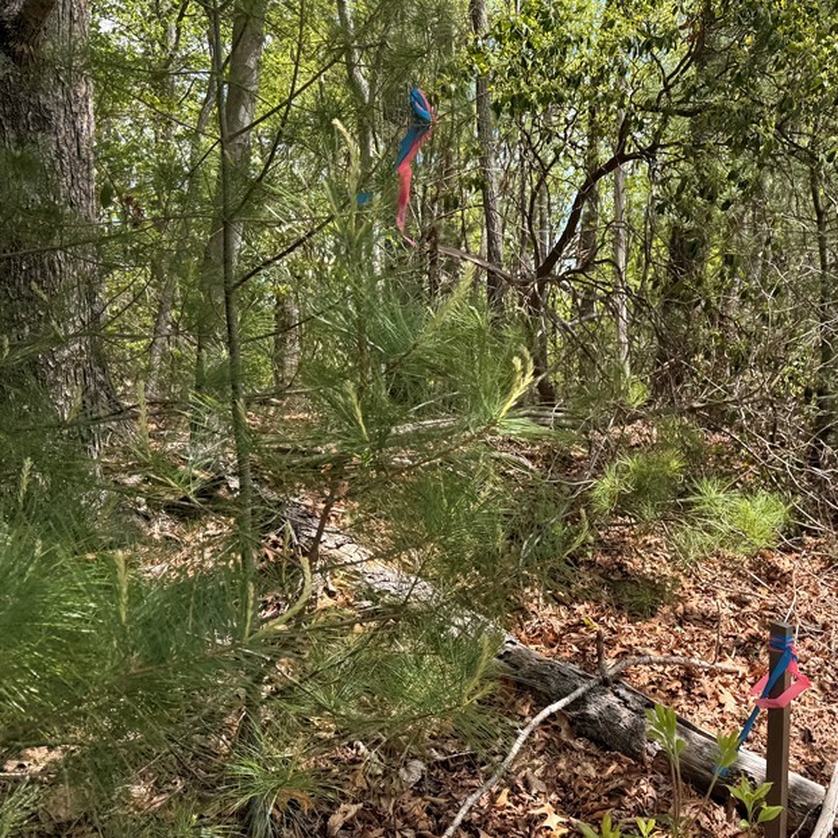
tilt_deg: -6.2
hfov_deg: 46.0
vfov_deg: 47.2
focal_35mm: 35
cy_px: 448
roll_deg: +0.7
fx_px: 959
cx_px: 600
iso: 80
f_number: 1.78
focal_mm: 6.76
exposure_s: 1/1230
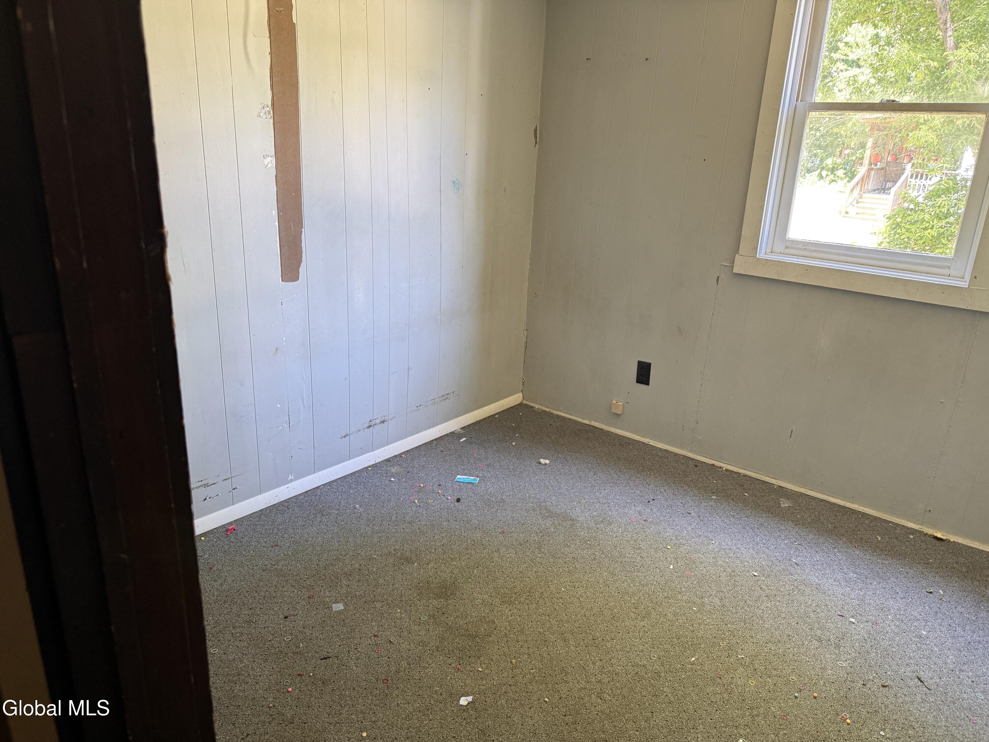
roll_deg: -2.3
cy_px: 371
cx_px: 494
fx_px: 686
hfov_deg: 71.6
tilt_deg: -18.6
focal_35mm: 24
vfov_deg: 56.8
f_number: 1.78
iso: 250
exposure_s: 1/60
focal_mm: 6.76
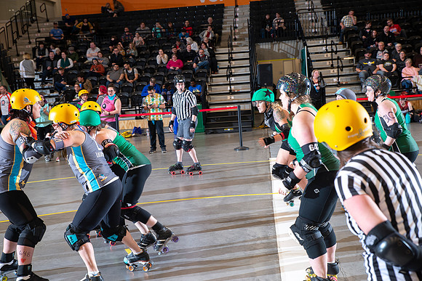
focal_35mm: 52
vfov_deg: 26.0
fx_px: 610
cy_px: 140
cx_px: 211
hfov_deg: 38.2
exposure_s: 1/160
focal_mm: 52
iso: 640
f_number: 5.6
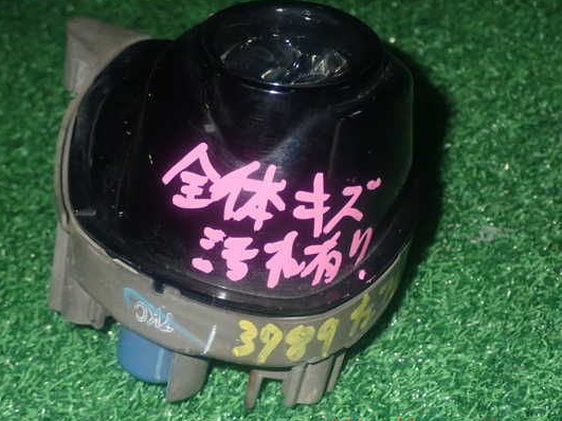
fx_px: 990
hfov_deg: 31.7
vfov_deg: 24.0
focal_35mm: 61
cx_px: 254
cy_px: 205
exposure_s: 1/50
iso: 800
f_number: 10
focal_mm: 9.65
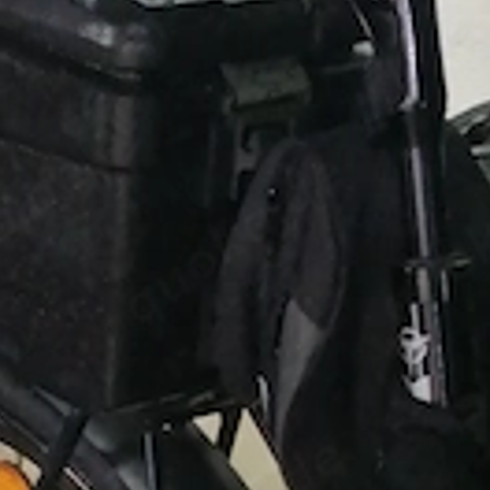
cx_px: 111
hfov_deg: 13.3
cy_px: 297
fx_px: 2098
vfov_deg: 13.3
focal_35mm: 131
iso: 400
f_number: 1.8
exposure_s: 1/33.3
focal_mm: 3.46
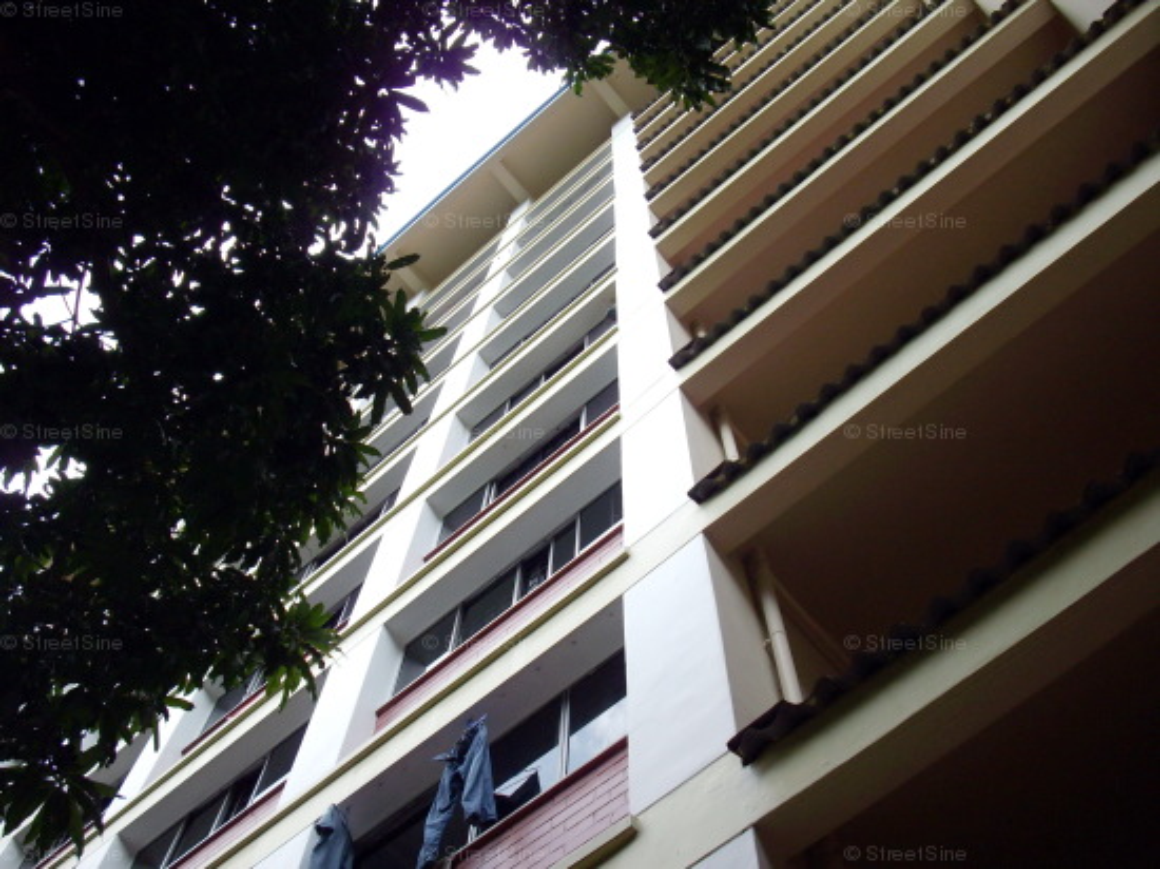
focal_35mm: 37
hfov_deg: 50.2
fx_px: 1239
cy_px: 434
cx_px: 580
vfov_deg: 38.6
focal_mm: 6.2
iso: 80
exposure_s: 1/400
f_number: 2.8
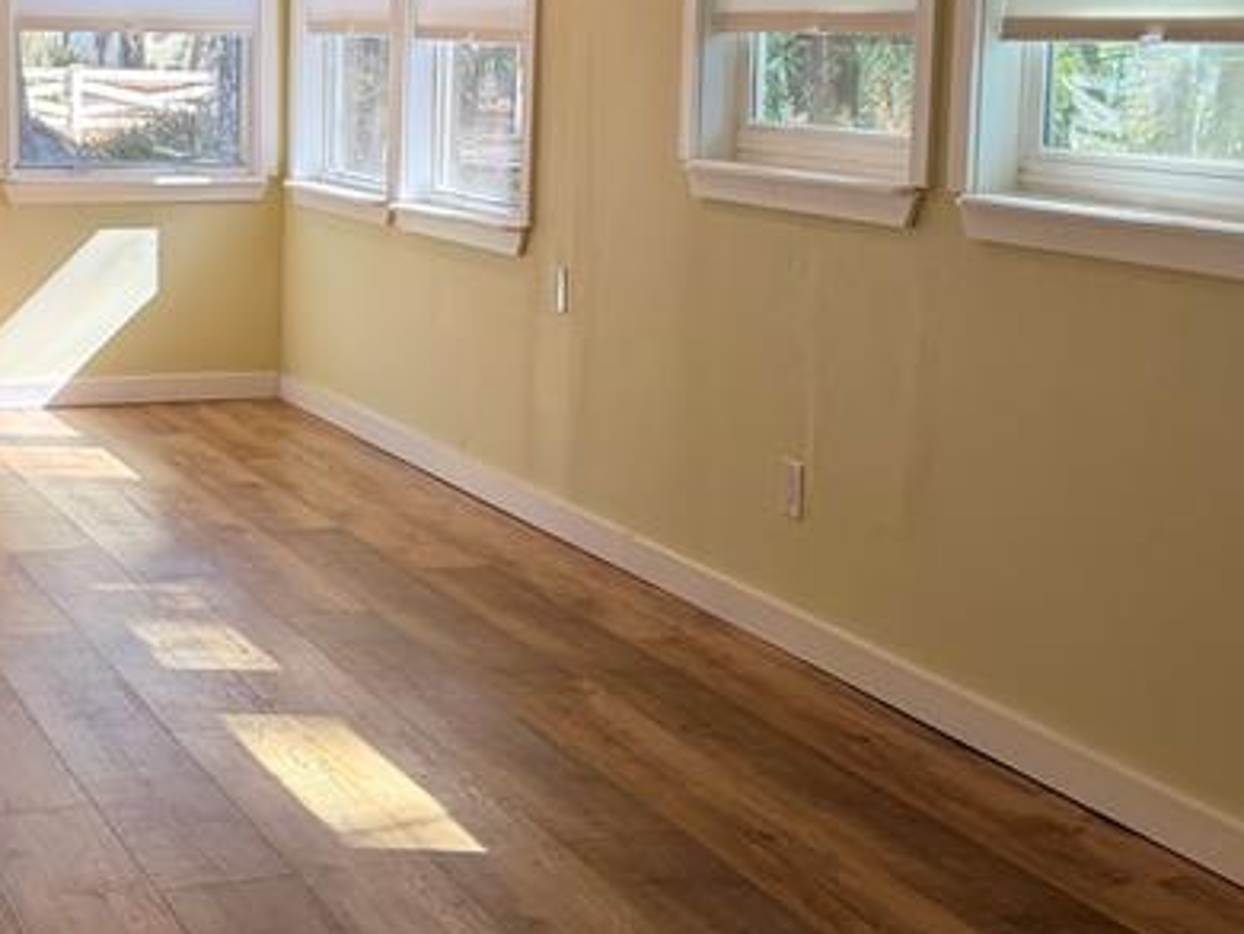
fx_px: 2265
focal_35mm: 63
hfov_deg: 30.4
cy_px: 236
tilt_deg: -5.1
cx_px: 380
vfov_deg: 23.1
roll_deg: -0.5
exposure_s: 1/169
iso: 100
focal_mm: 6.76
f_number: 1.78
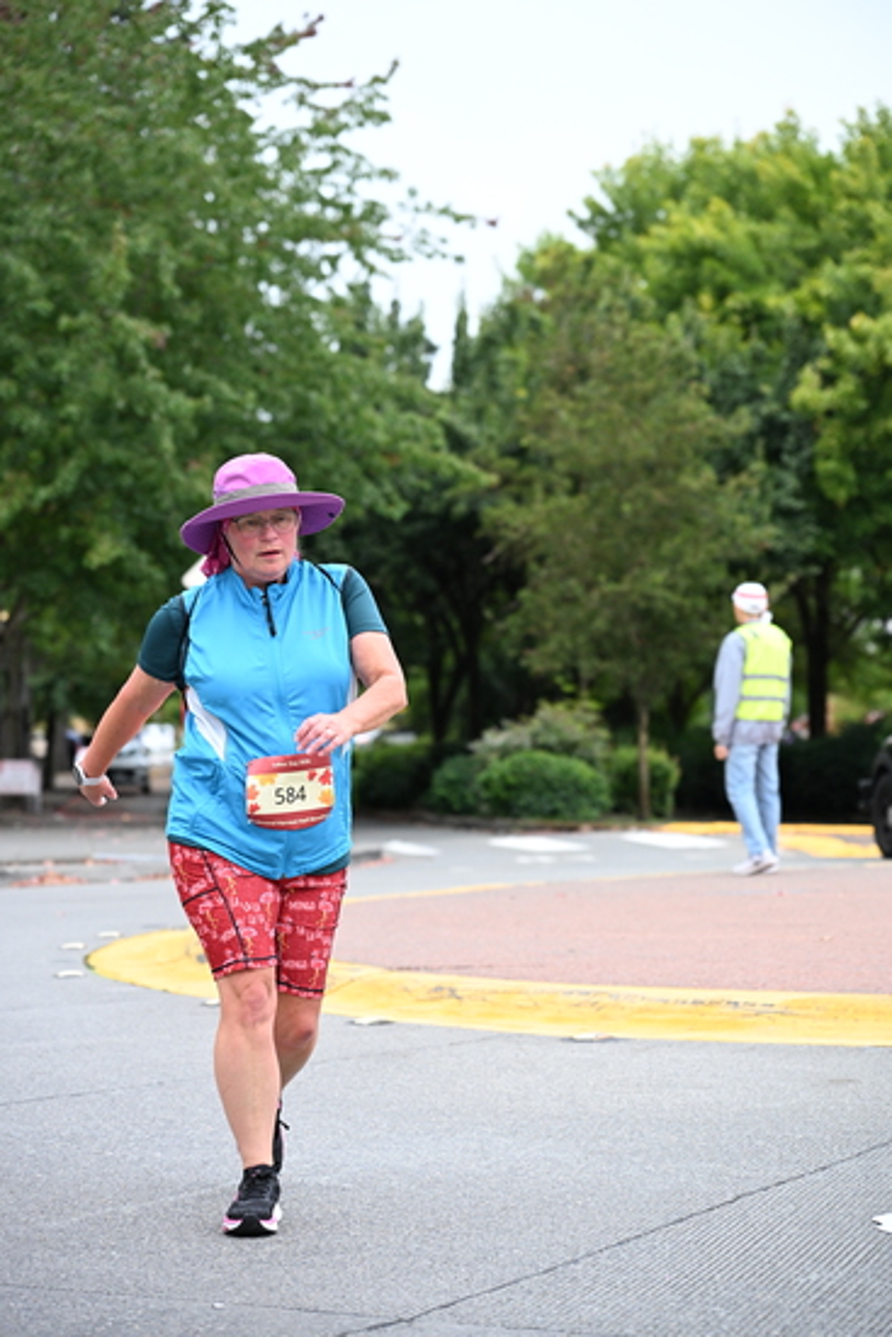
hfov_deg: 15.0
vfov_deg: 22.4
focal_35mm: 91
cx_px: 446
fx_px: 3380
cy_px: 668
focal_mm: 91
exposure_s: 1/500
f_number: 4
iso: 1600
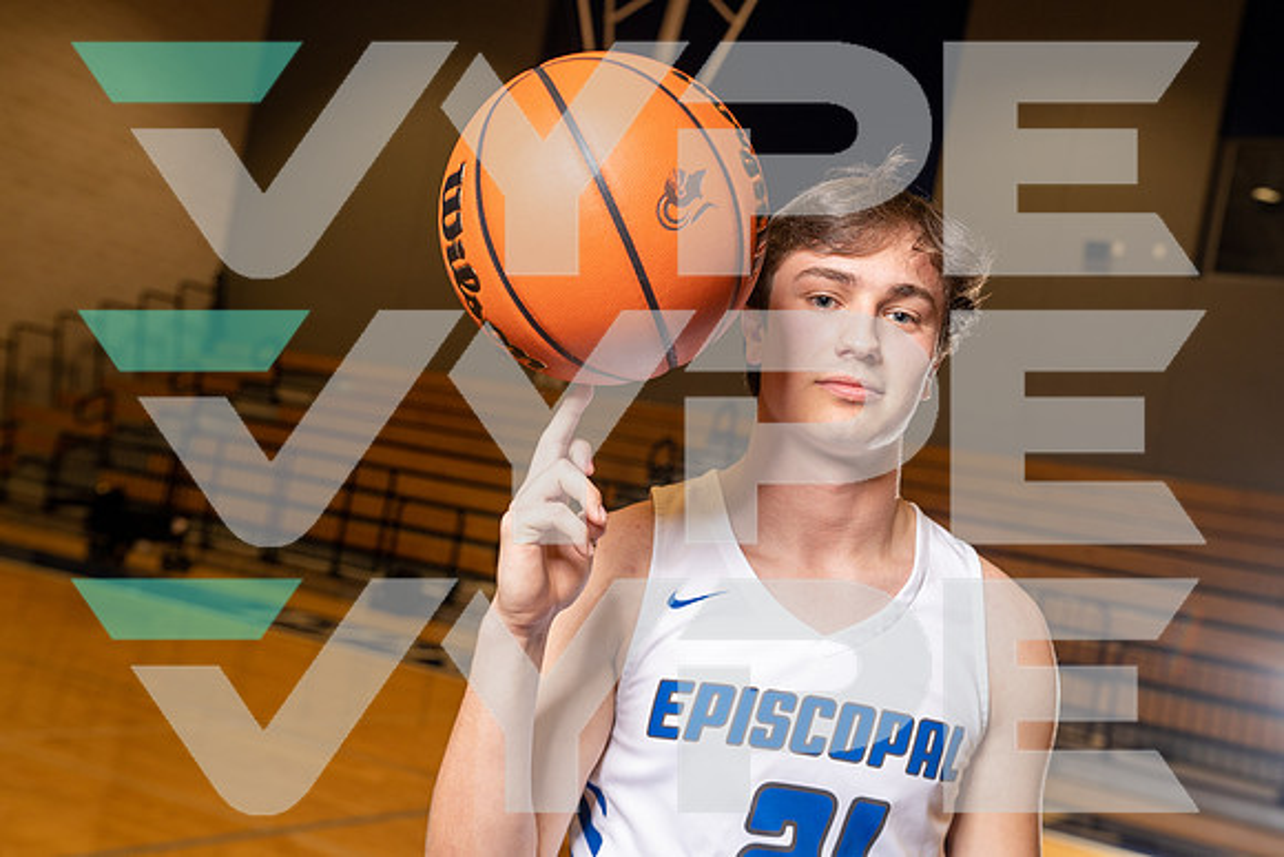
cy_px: 428
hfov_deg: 44.5
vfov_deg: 30.5
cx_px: 642
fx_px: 1570
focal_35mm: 44
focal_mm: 44
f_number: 4.5
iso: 400
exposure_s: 1/250
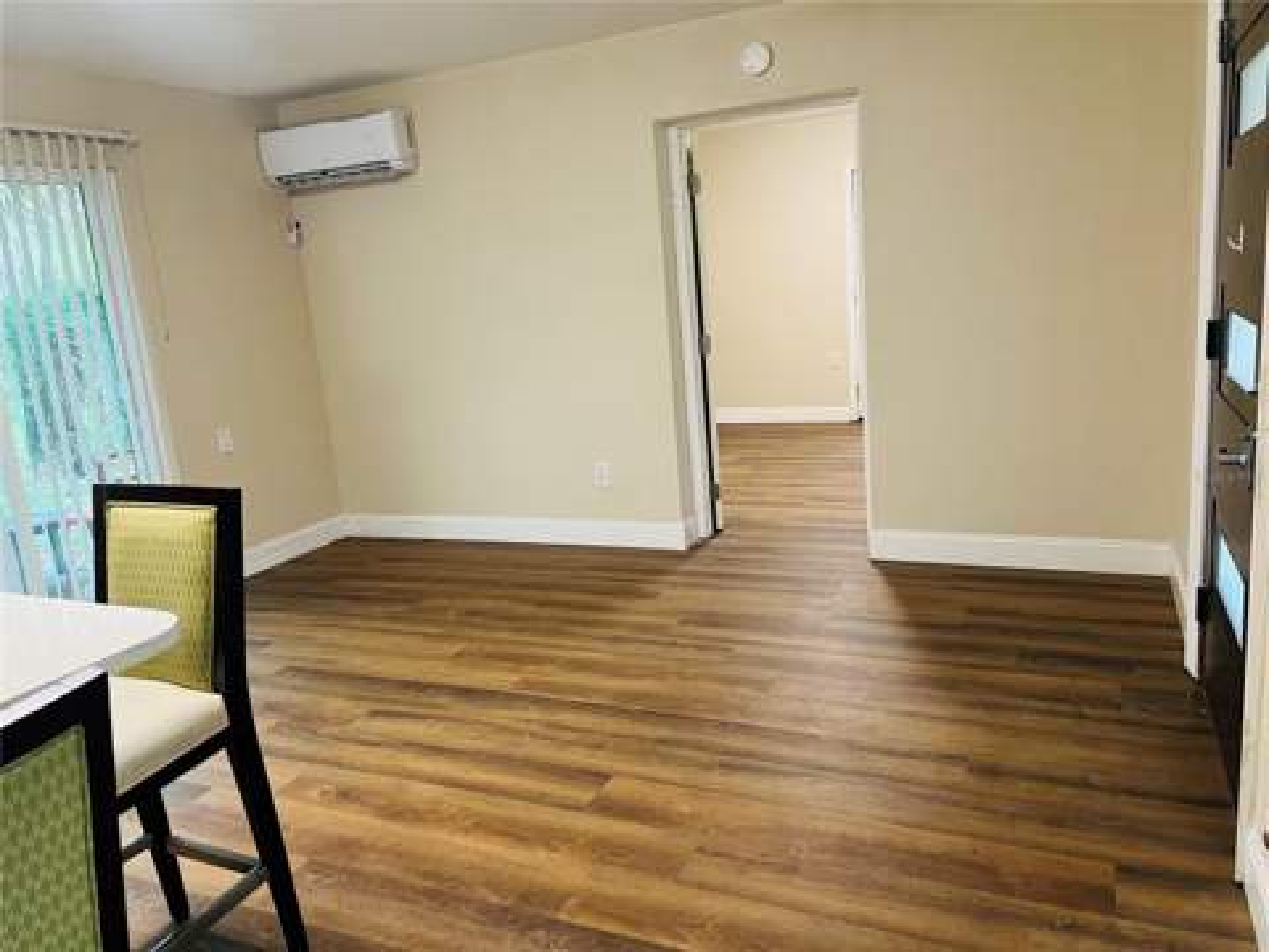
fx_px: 953
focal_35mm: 26
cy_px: 476
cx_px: 634
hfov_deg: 67.3
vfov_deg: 53.1
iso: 250
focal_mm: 5.7
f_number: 1.5
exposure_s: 1/60
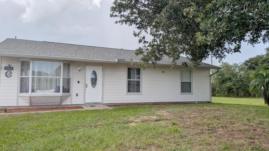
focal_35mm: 27
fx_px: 193
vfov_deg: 42.9
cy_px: 79
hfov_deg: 69.9
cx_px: 136
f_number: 1.7
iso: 22
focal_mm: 4.53
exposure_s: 1/1692
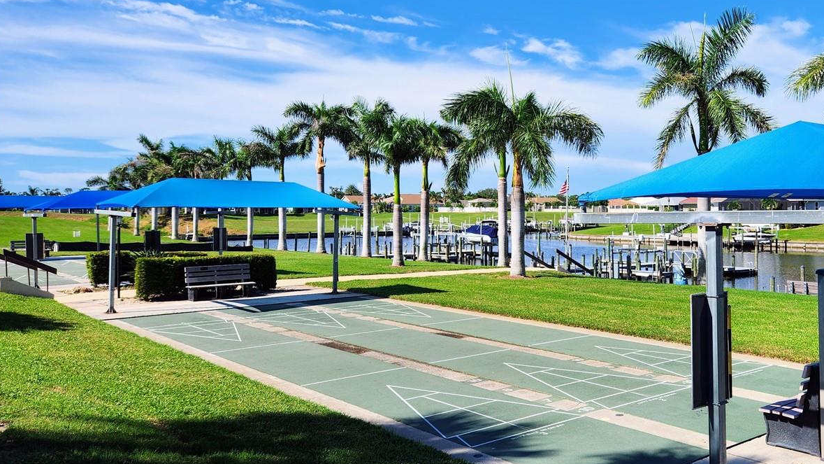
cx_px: 553
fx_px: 743
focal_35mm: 34
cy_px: 209
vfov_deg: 34.6
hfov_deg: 56.7
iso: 20
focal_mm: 5.4
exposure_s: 1/1742
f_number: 1.8
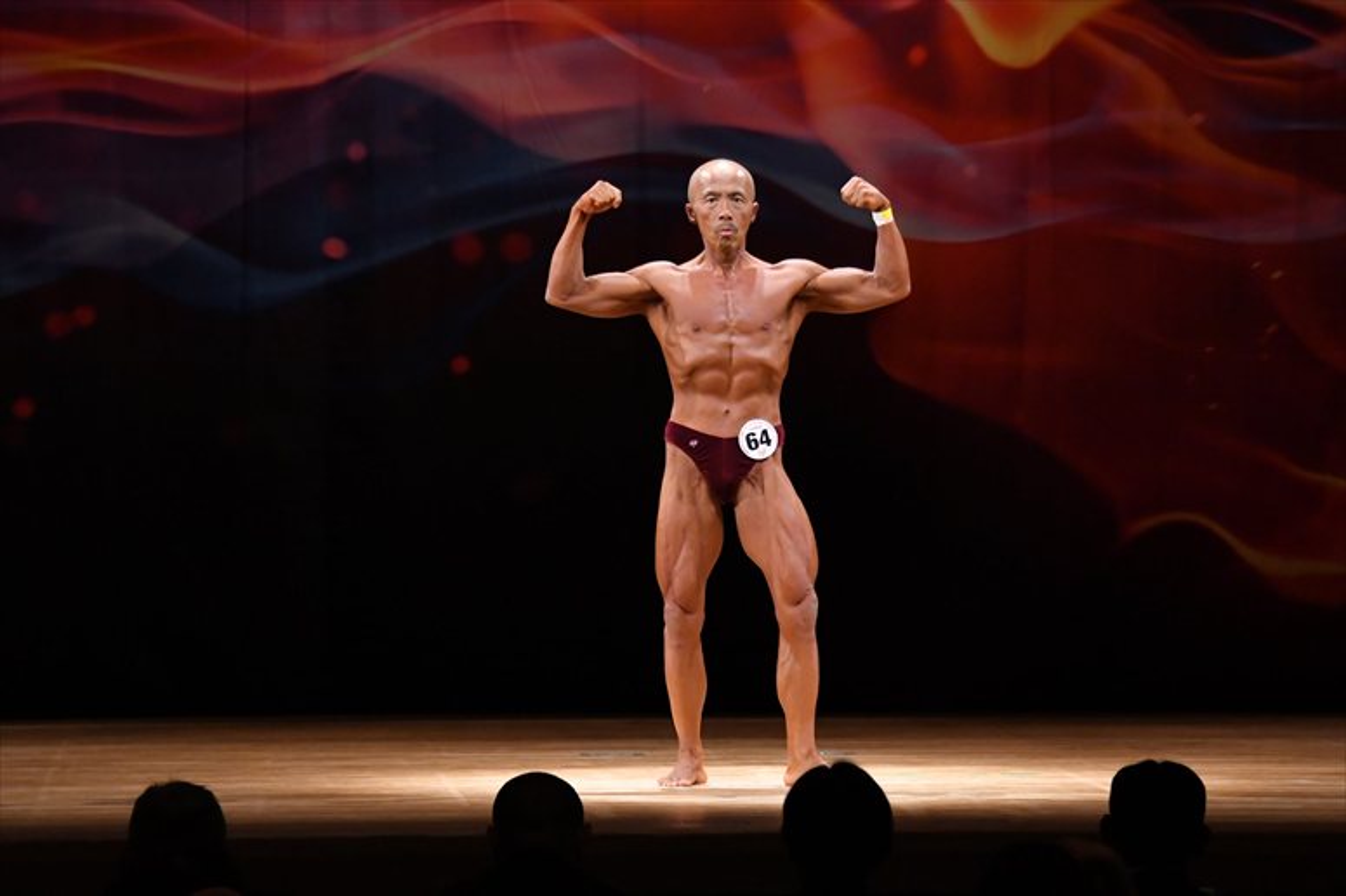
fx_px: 7549
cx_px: 673
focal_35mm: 202
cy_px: 448
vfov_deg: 6.8
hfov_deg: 10.2
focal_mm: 135
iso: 4000
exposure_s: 1/400
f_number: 5.6
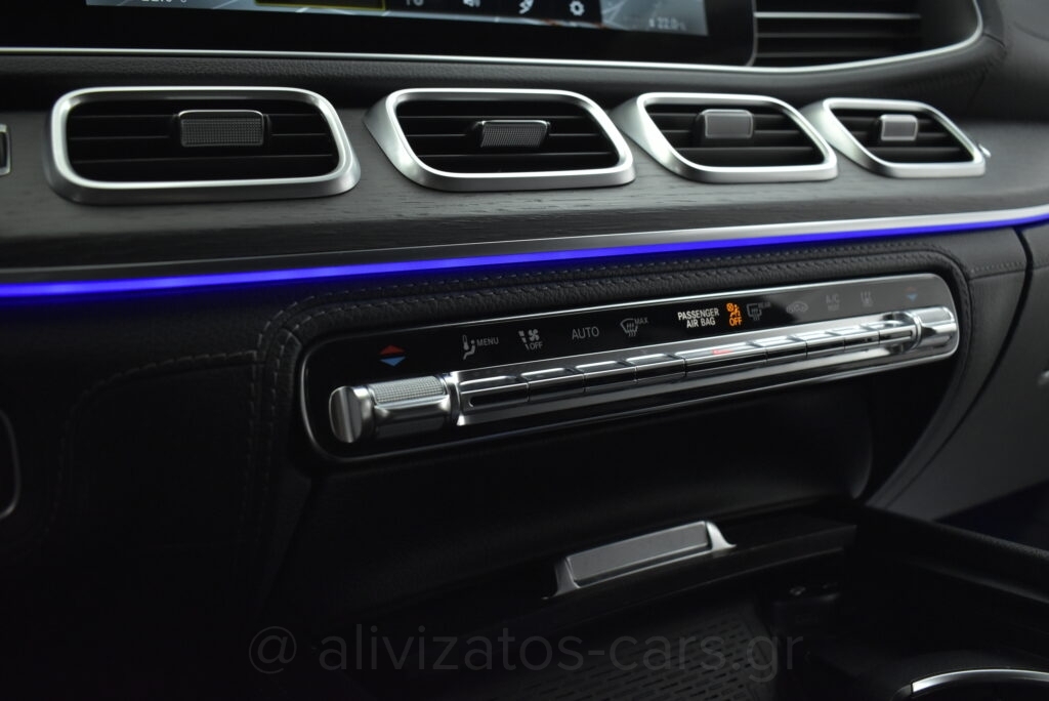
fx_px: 918
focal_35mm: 32
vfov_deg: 41.8
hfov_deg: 59.5
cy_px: 350
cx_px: 524
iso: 1600
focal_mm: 21
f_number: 3.8
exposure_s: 1/100
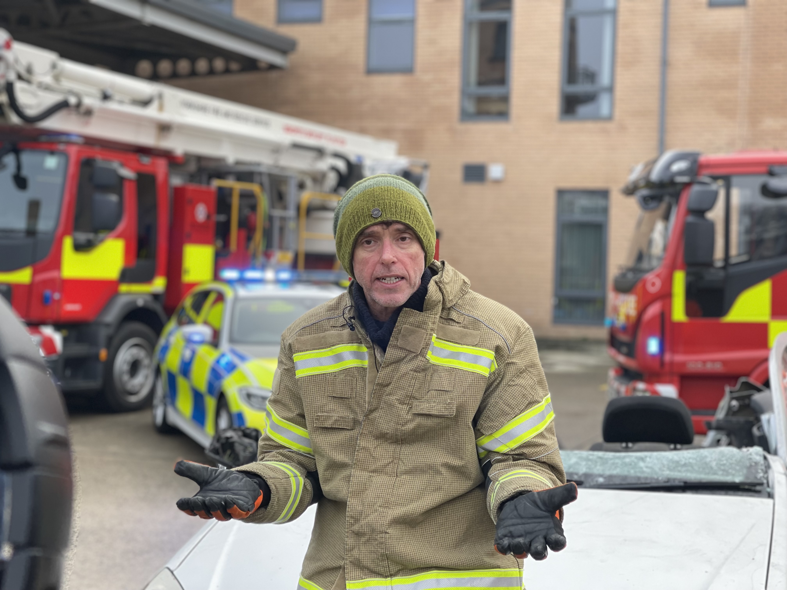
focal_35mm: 64
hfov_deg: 30.3
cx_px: 394
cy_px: 295
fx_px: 1455
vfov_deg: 22.9
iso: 32
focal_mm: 7.5
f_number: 2.2
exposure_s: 1/121
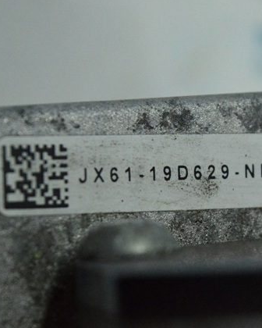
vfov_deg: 16.3
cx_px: 207
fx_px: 1141
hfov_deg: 13.0
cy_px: 163
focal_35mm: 118
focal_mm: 55
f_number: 6.3
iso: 6400
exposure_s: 1/640
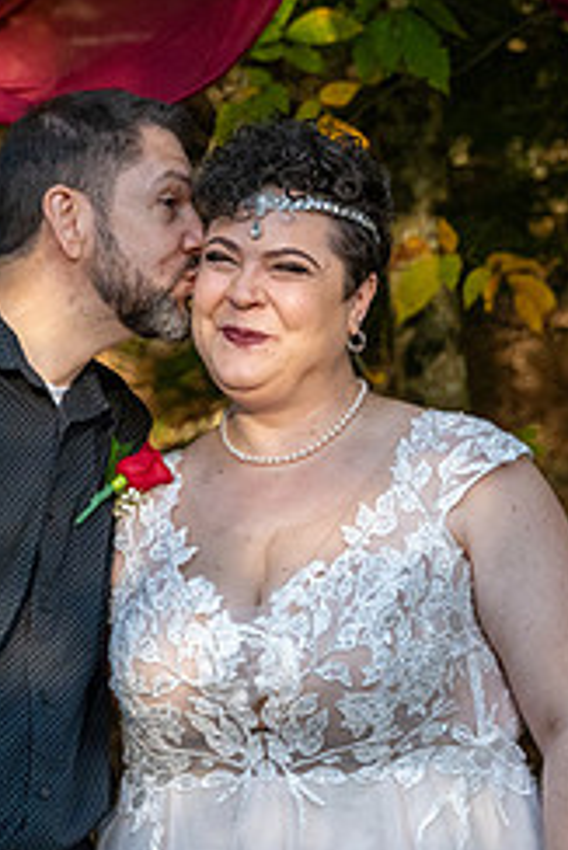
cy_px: 442
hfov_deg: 7.7
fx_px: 4206
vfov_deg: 11.5
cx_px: 202
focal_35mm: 178
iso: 6400
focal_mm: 75
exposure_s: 1/5000
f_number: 4
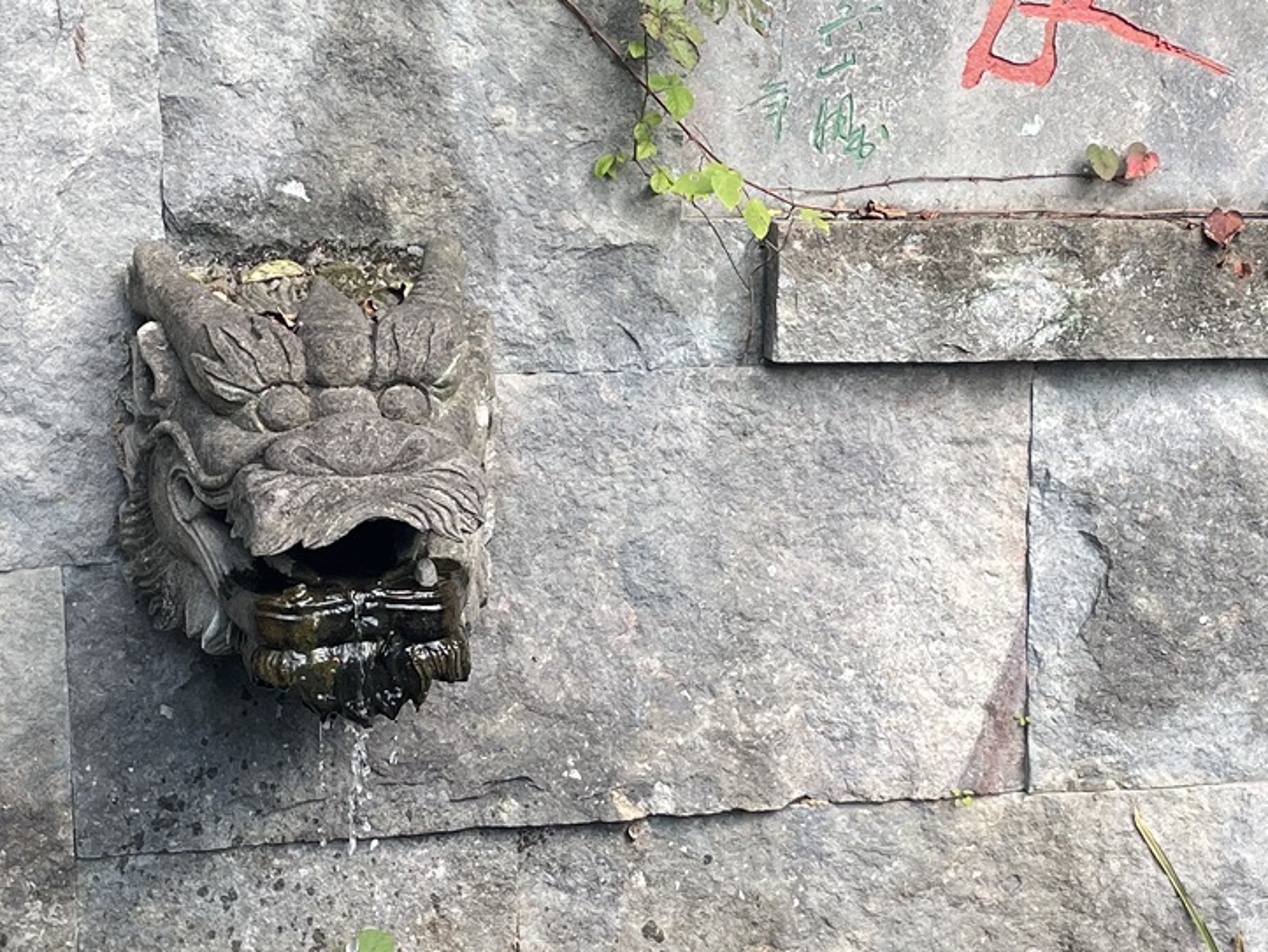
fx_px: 2638
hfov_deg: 27.0
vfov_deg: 20.4
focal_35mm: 72
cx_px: 711
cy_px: 648
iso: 32
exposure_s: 1/443
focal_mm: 4.2
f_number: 1.6
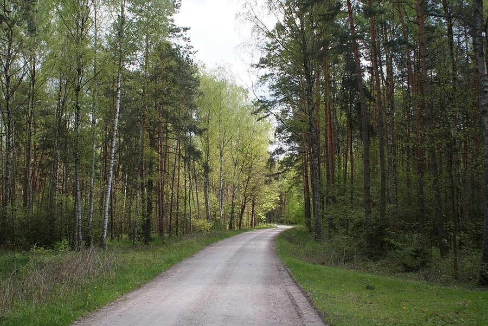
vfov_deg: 34.3
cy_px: 163
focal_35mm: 39
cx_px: 244
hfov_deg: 49.5
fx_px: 529
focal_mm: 26
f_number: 8
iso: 100
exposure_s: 1/80
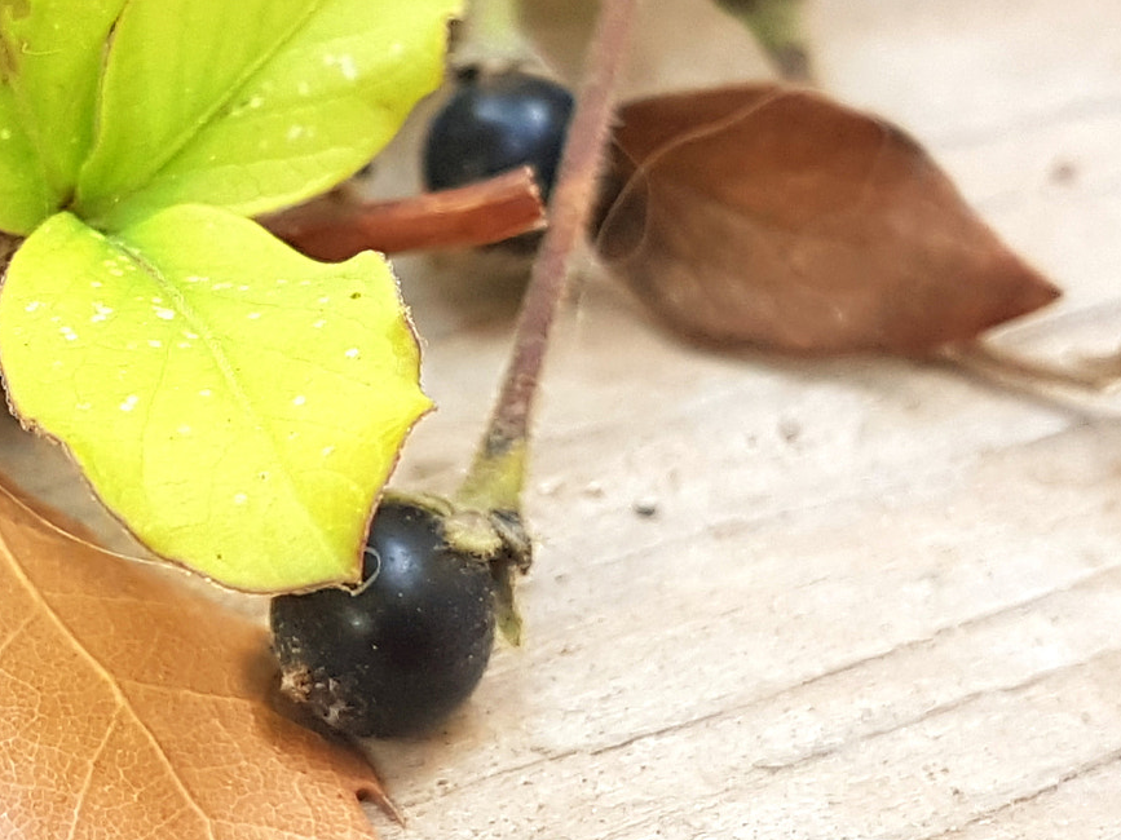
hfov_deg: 38.1
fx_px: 1554
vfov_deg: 30.2
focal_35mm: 48
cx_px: 209
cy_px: 359
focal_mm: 4.2
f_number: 1.7
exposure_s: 1/100
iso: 64
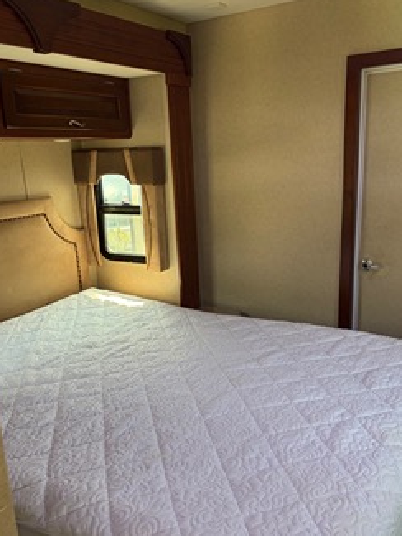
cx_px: 214
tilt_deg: -13.7
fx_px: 495
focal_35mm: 32
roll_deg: +2.4
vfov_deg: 56.7
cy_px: 294
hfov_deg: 44.2
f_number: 1.6
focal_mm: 5.96
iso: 125
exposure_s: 1/64
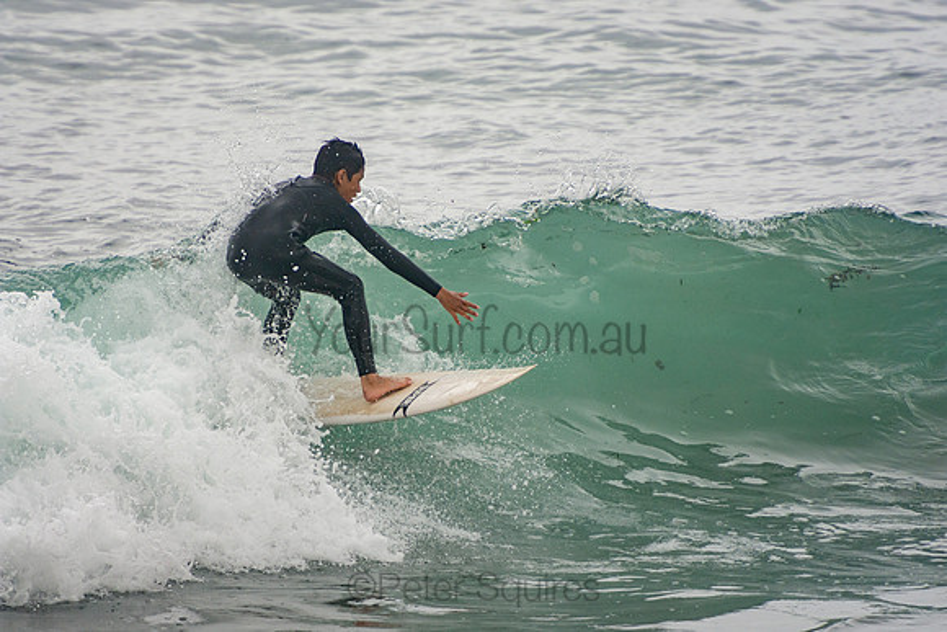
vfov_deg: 2.4
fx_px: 14997
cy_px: 316
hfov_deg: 3.6
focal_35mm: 570
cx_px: 474
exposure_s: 1/1250
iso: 320
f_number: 5.6
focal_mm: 380
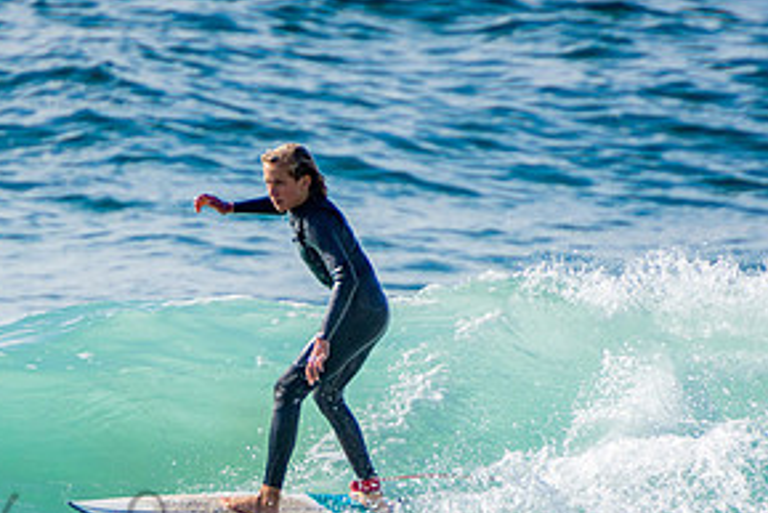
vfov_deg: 1.1
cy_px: 509
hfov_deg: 1.7
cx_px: 242
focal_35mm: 1203
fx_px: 25676
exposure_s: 1/2000
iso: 280
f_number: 5.6
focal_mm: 400
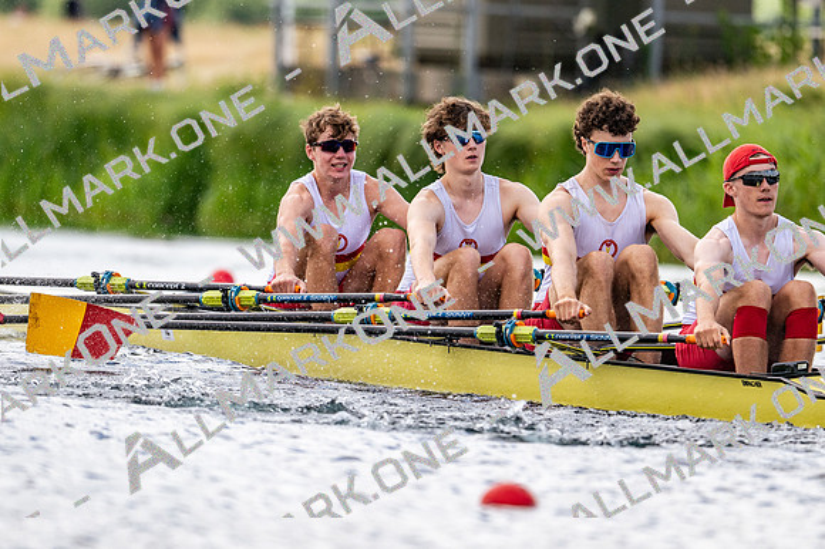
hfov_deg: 3.4
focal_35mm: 600
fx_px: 13742
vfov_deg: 2.3
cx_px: 412
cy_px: 274
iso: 360
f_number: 4.5
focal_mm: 400
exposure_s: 1/2500
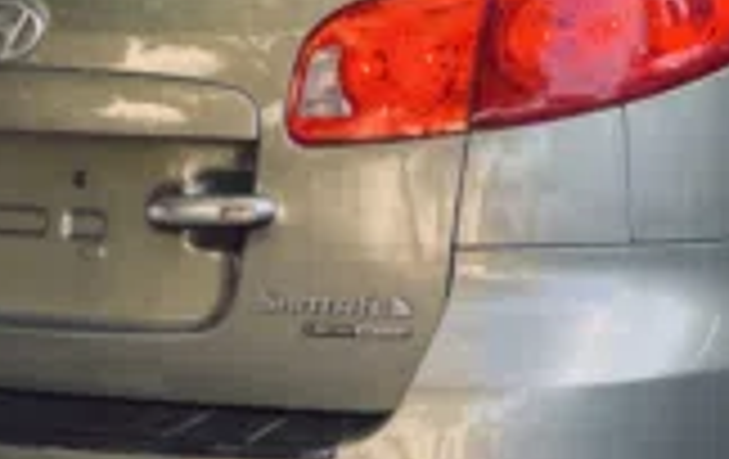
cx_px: 243
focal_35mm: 261
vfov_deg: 5.0
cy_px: -135
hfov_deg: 8.0
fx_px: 5196
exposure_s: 1/100
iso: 80
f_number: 2.8
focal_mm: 16.89
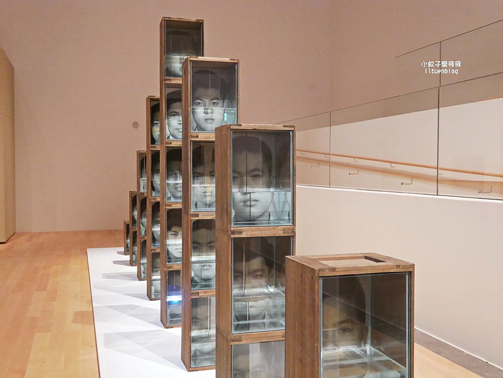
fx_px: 552
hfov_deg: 49.0
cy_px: 189
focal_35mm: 38
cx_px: 252
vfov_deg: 37.8
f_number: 4.4
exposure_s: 1/30
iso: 3200
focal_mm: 19
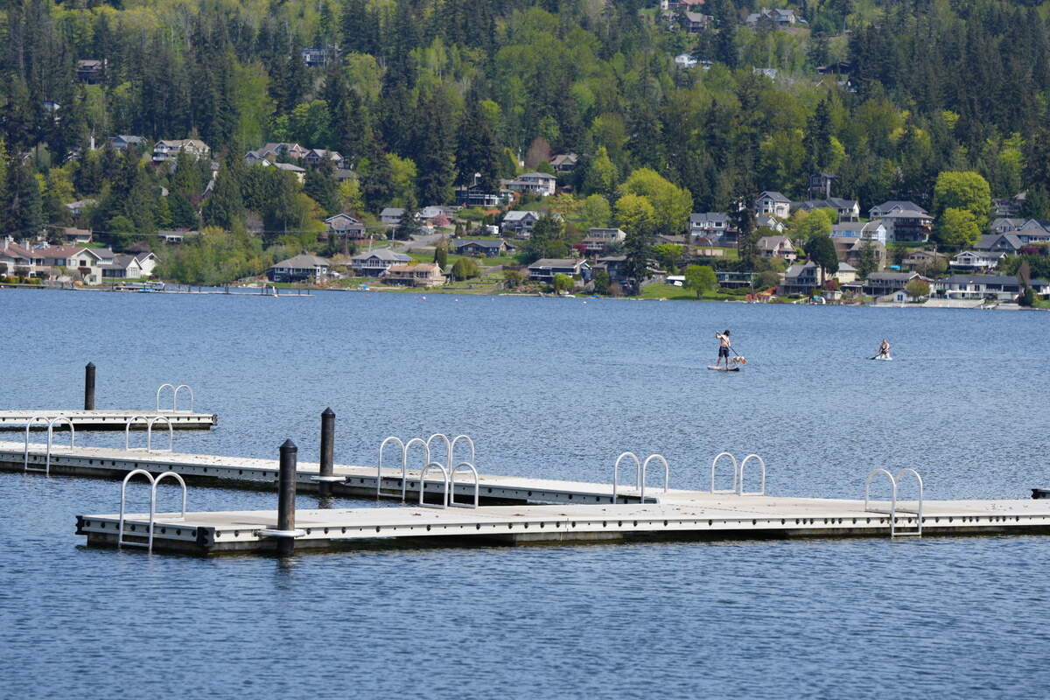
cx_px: 525
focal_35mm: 151
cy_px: 350
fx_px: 4404
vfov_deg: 9.1
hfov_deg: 13.6
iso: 100
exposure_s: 1/500
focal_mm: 151
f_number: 5
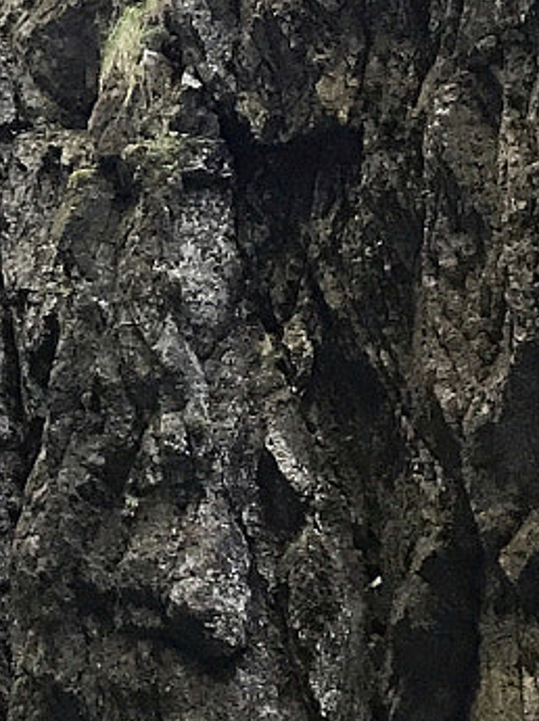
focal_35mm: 130
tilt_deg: +16.6
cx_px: -547
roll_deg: +1.1
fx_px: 2704
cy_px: 213
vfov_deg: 15.1
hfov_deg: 10.4
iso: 32
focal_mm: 3.99
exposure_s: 1/33
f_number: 1.8
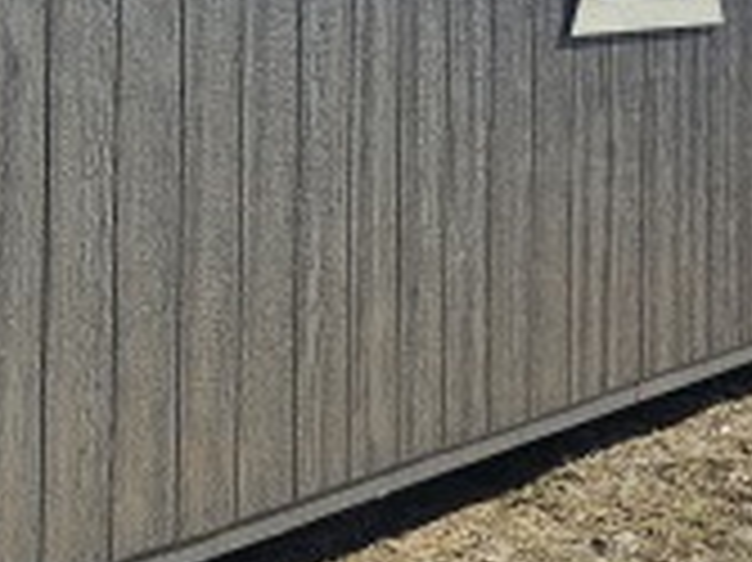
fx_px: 1910
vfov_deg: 15.8
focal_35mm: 88
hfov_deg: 20.7
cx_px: -158
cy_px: -207
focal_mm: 6.3
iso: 20
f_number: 1.7
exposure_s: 1/1265
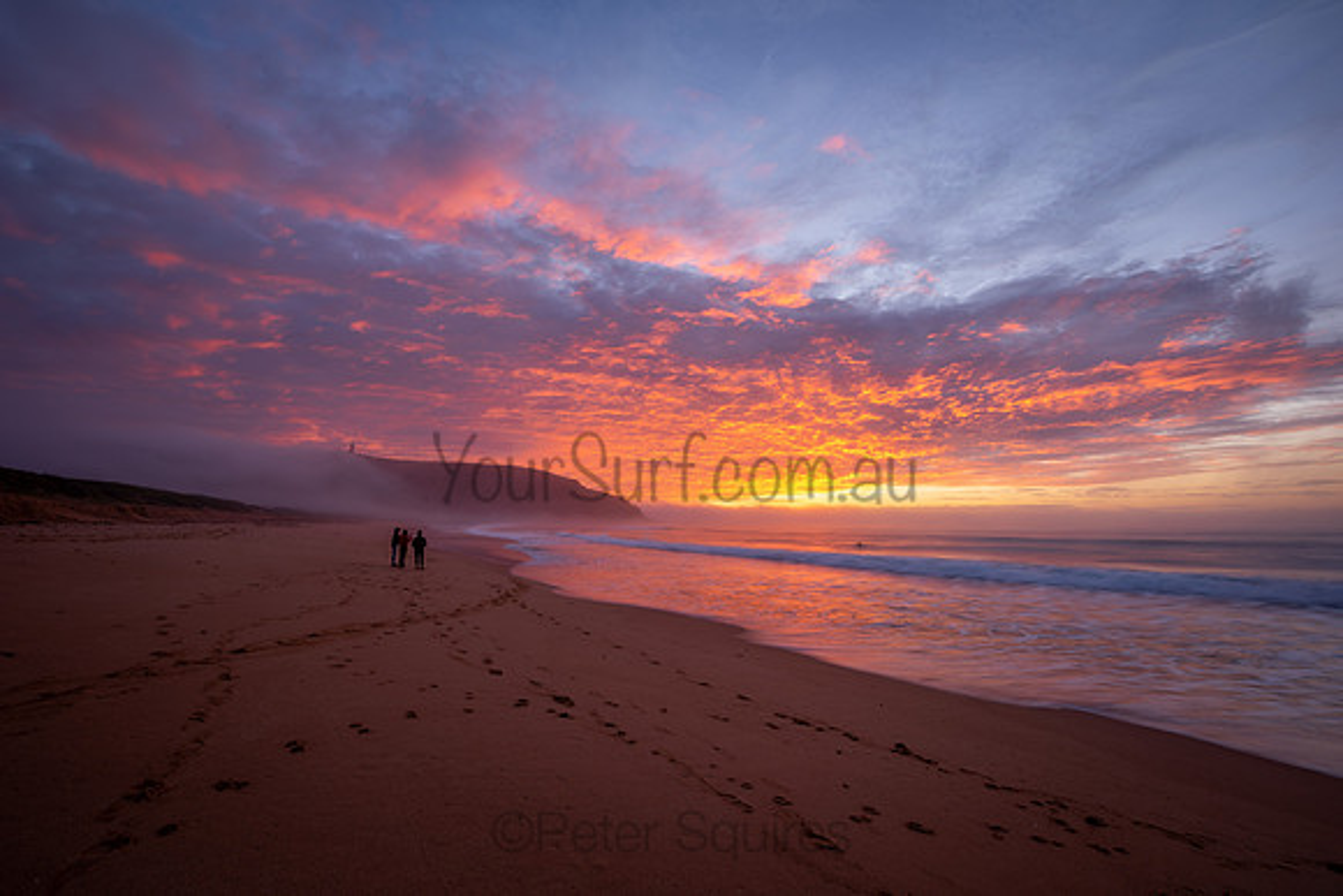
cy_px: 448
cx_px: 672
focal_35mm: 14
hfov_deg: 104.2
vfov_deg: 81.2
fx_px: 522
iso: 80
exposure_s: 1/1.67
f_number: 14
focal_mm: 14
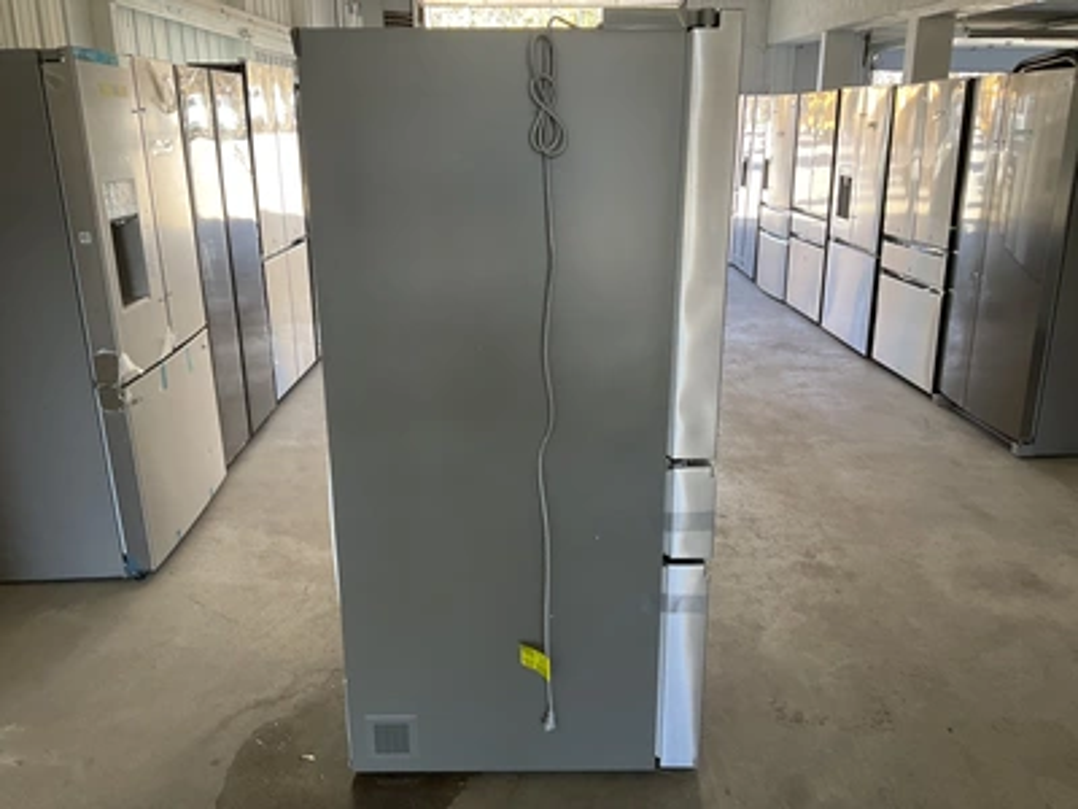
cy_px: 404
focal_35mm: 29
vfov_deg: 48.2
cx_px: 539
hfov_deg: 61.7
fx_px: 903
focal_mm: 3
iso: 50
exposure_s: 1/60
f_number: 1.8
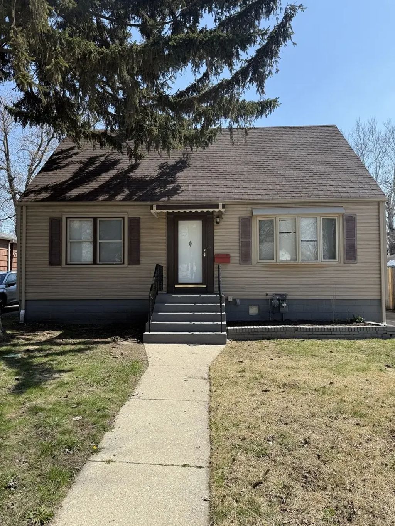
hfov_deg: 56.8
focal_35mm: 24
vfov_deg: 71.6
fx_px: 365
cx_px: 198
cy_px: 263
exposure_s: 1/3425
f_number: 1.78
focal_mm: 6.76
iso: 80
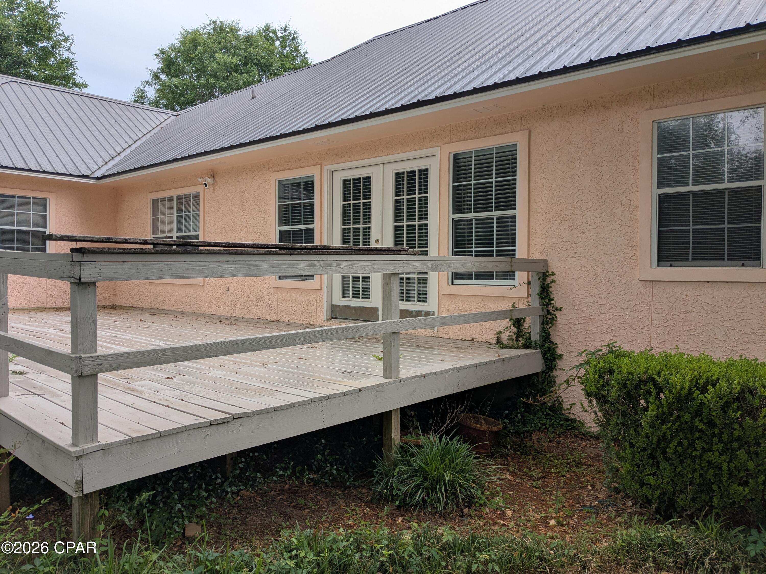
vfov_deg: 51.4
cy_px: 287
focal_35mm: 27
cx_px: 383
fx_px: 597
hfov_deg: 65.3
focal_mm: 4.38
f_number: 1.73
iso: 32
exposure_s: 1/615
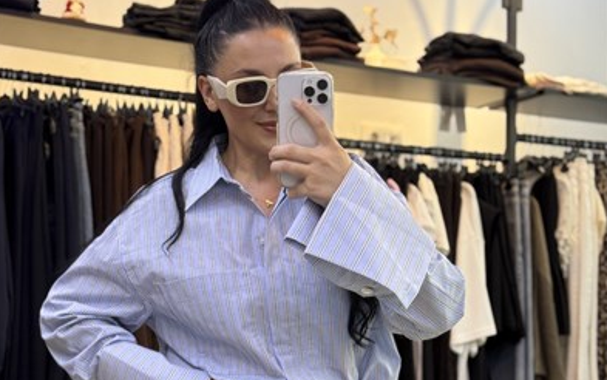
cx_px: 301
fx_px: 1142
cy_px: 307
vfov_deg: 18.7
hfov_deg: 29.8
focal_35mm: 69
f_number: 1.78
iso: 80
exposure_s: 1/100
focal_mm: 6.76
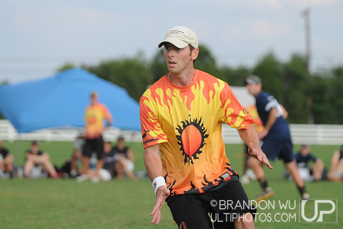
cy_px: 114
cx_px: 172
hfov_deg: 13.0
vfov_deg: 8.7
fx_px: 1501
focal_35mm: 158
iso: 400
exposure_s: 1/2500
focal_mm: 105
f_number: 2.8
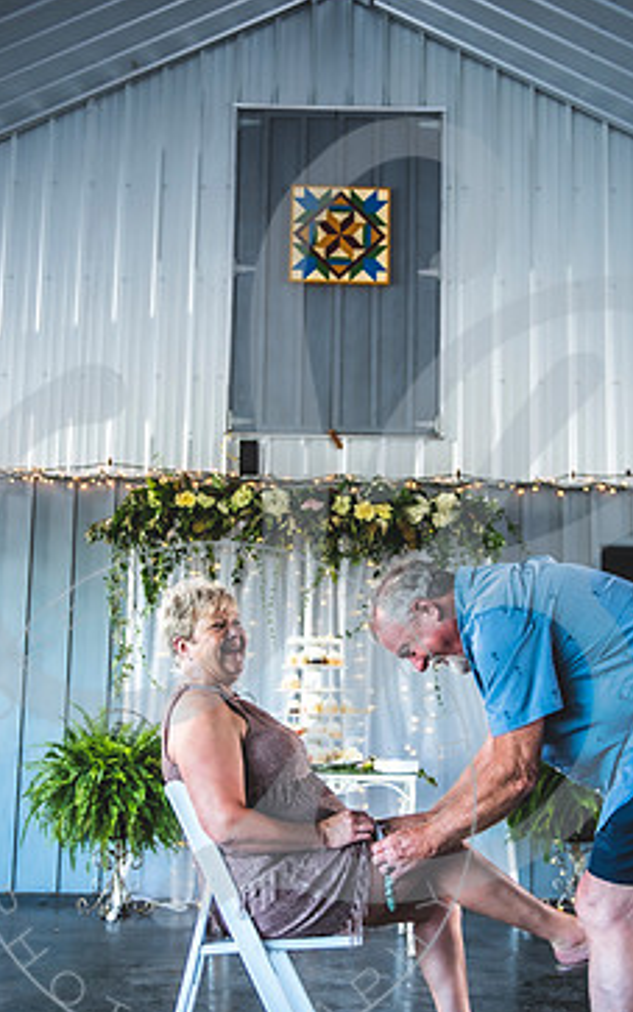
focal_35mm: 43
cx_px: 343
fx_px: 1186
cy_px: 588
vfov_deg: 46.0
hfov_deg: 29.9
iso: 250
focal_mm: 34
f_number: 2.8
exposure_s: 1/125
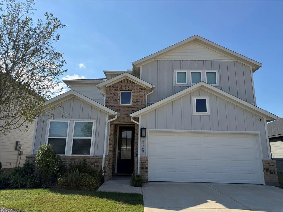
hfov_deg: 71.6
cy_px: 106
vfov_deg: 56.8
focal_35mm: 24
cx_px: 142
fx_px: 196
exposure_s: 1/5319
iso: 80
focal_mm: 6.76
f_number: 1.78
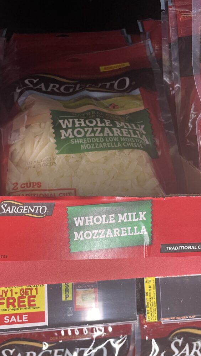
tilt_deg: -11.0
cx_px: 85
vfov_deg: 66.1
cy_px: 176
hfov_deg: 40.1
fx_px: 275
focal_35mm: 29
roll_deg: +0.8
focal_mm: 4.2
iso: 125
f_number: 1.6
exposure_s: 1/60
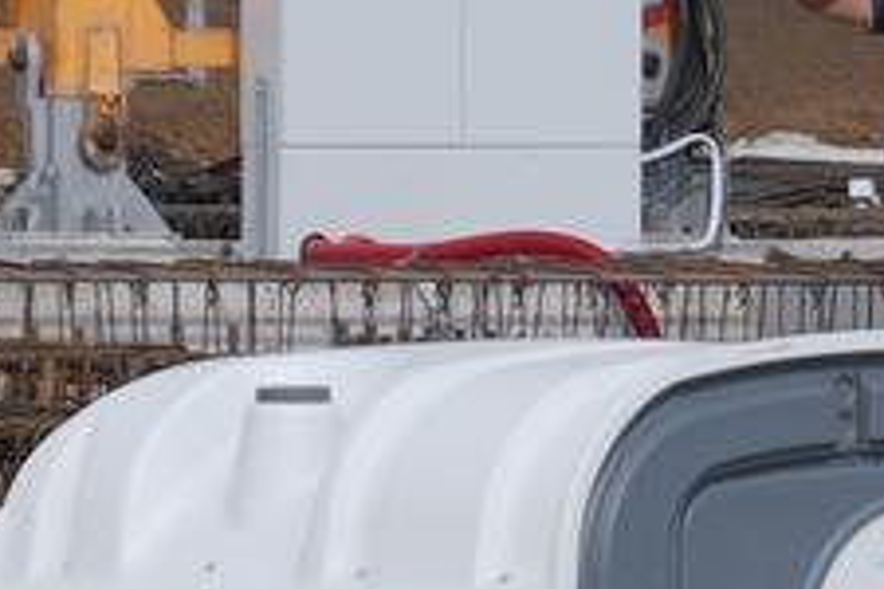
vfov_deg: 2.5
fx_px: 13725
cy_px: -318
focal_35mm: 559
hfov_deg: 3.7
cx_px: 821
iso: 80
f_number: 5
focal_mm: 105
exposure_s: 1/1000
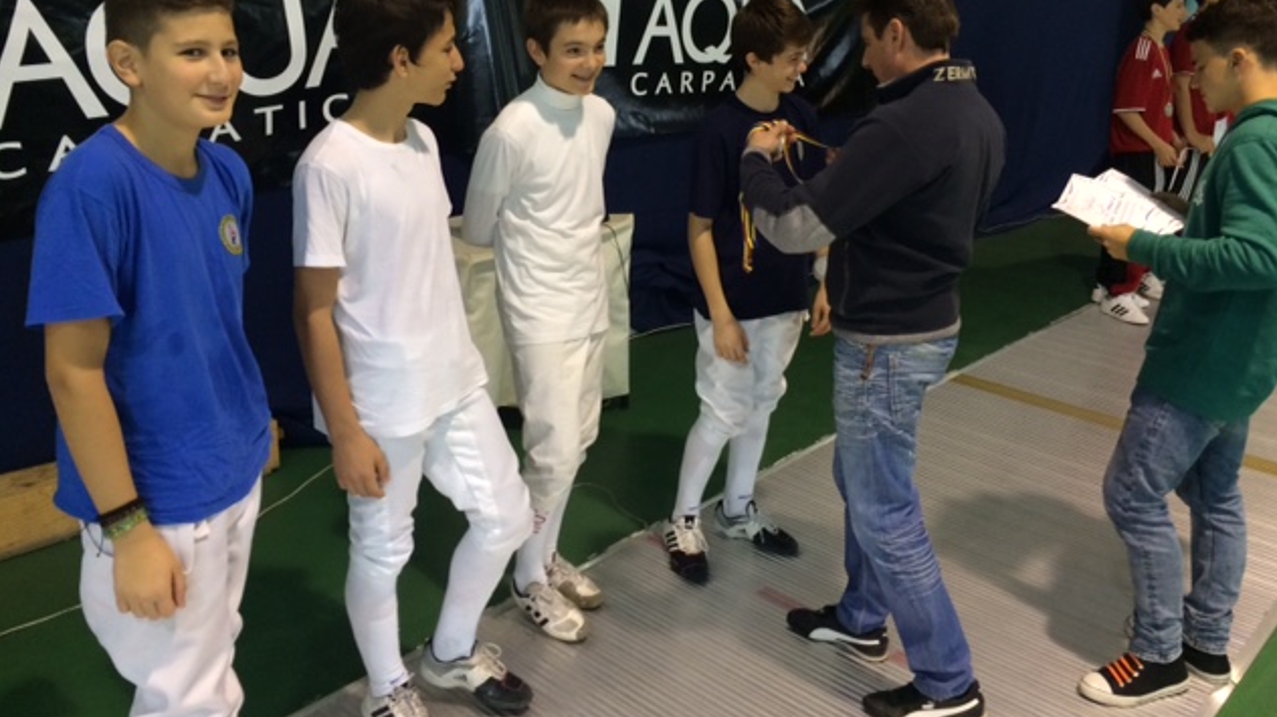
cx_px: 638
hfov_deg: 61.0
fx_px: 1083
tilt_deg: -16.4
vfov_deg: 36.4
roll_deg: -1.7
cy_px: 271
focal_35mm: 32
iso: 80
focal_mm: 4.15
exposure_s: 1/33
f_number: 2.2
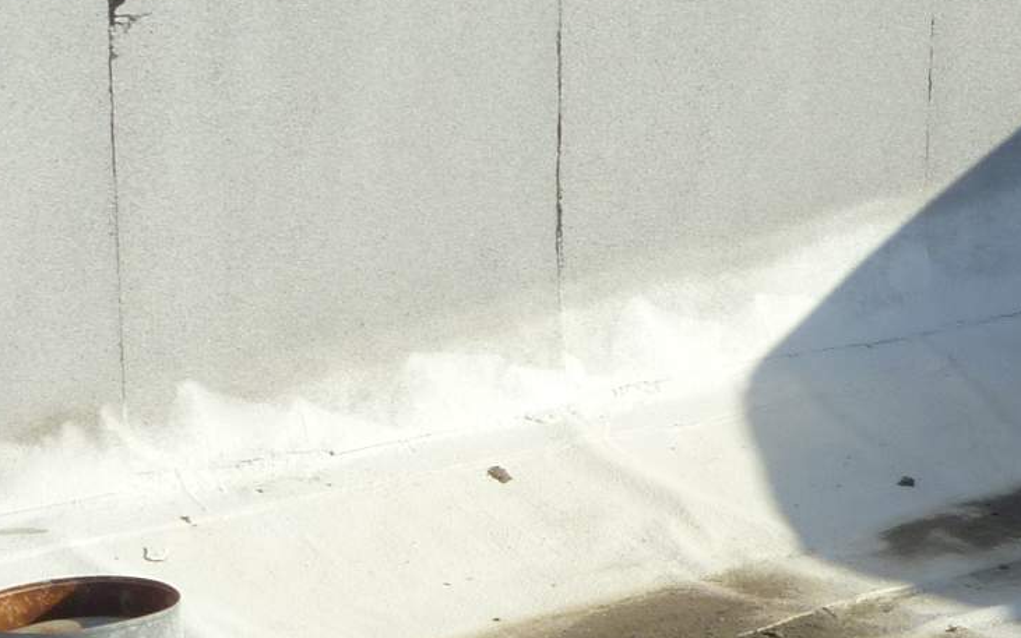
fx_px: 3618
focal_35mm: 130
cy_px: 672
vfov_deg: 10.0
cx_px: 1147
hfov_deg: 15.6
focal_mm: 6.3
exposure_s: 1/200
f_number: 5.6
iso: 80
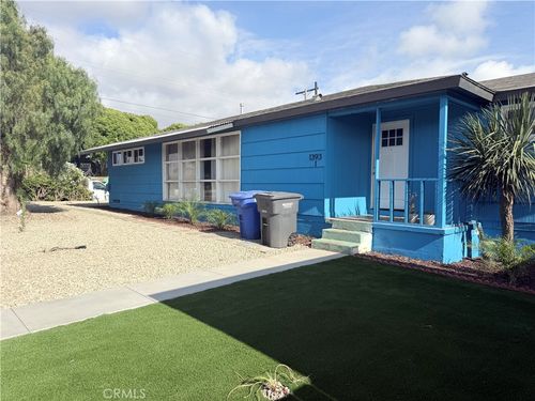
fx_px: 371
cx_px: 268
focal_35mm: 24
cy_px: 200
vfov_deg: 56.8
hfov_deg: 71.6
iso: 80
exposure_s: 1/4167
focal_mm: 6.76
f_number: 1.78
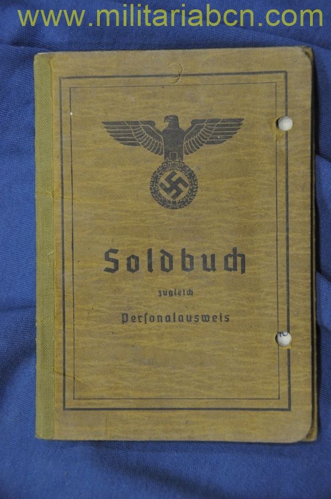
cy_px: 250
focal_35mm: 78
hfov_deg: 17.5
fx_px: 1078
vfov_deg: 26.0
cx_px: 166
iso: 1100
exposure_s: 1/60
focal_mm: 52
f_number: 4.8
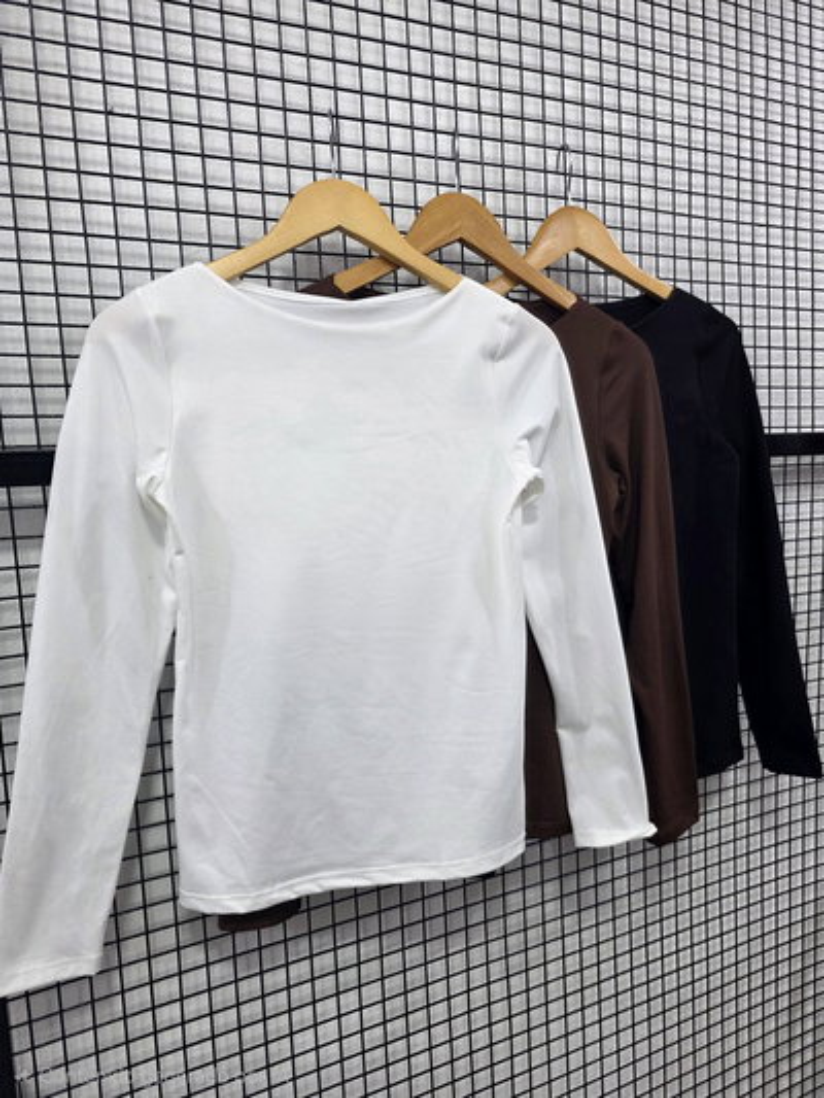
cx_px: 412
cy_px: 549
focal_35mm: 23
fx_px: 730
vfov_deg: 73.9
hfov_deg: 58.9
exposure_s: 1/101
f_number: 1.7
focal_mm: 6.3
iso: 200
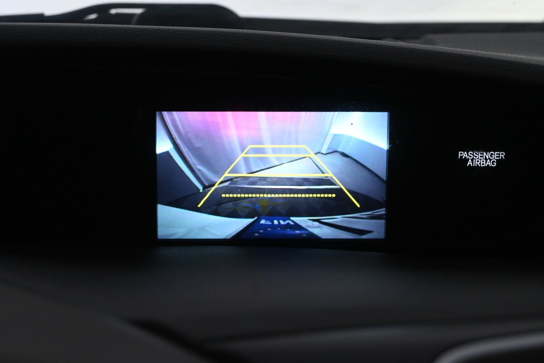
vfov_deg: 19.3
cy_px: 182
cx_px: 272
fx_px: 1065
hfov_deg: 28.6
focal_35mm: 70
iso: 2500
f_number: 6
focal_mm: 47
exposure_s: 1/80
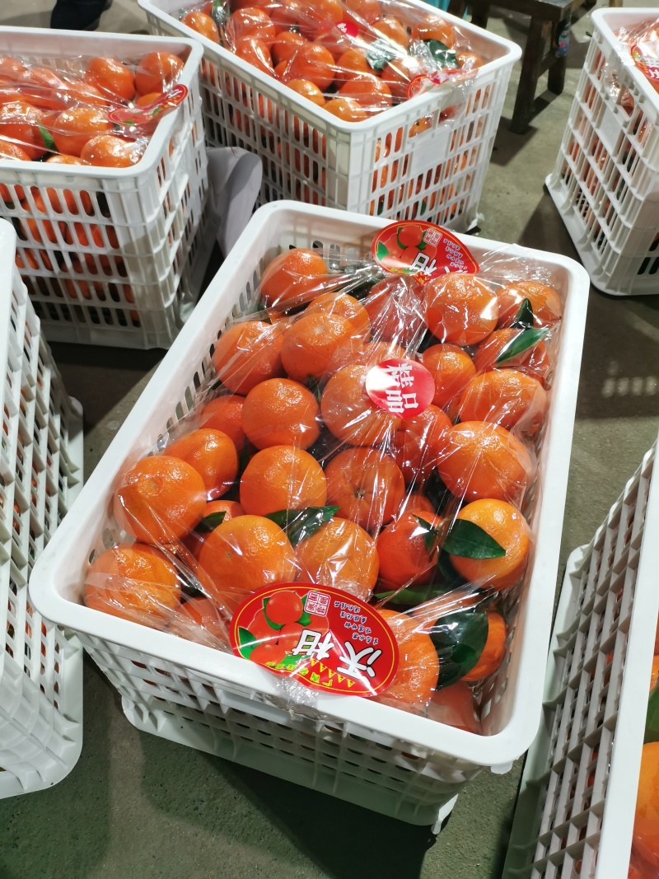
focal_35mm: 27
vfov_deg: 65.3
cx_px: 330
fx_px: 685
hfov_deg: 51.3
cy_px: 440
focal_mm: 5.58
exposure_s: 1/33.3
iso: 250
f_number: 1.8
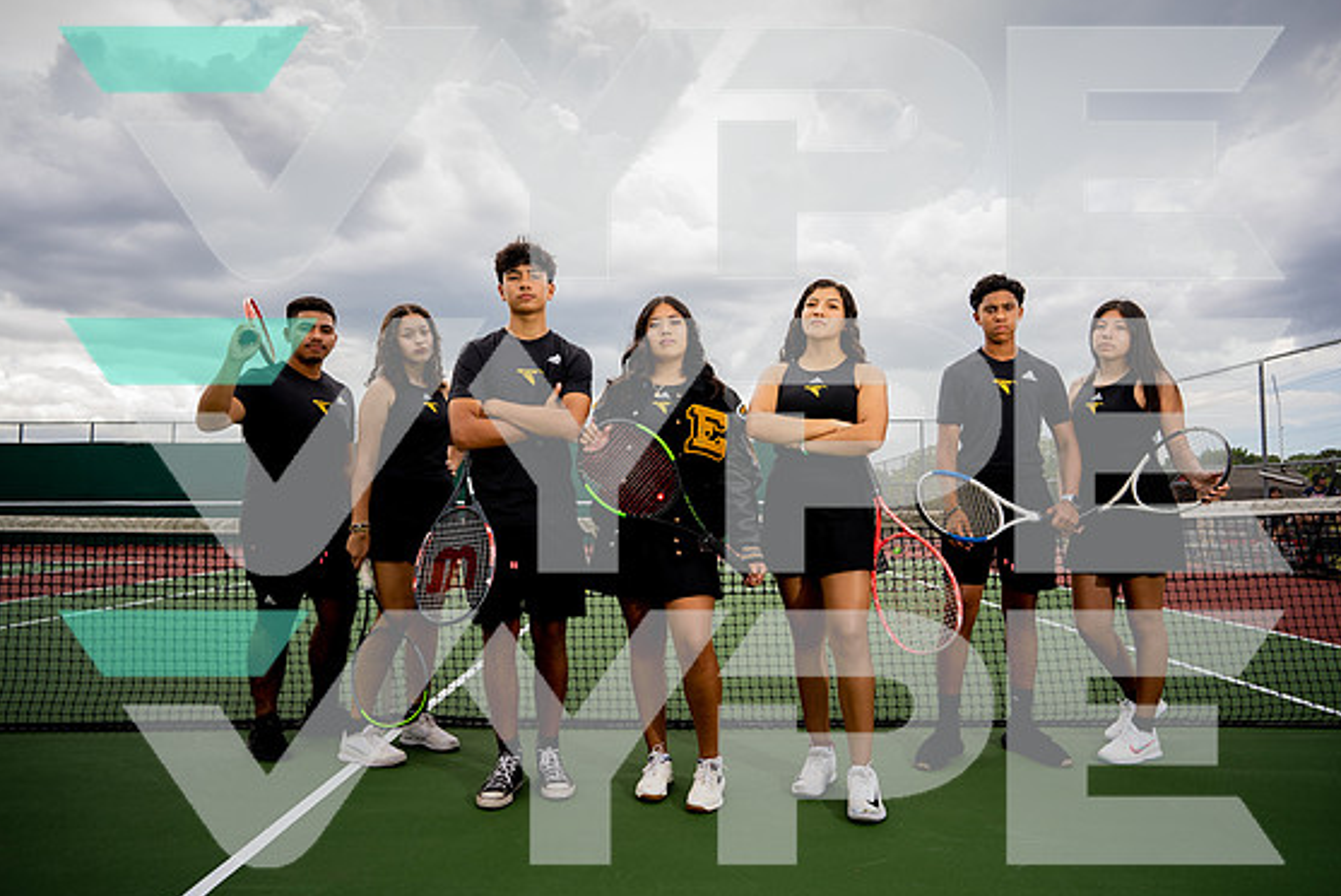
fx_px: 932
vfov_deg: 51.3
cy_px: 447
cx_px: 679
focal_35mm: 25
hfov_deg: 71.5
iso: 50
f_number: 5.6
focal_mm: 24
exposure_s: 1/125
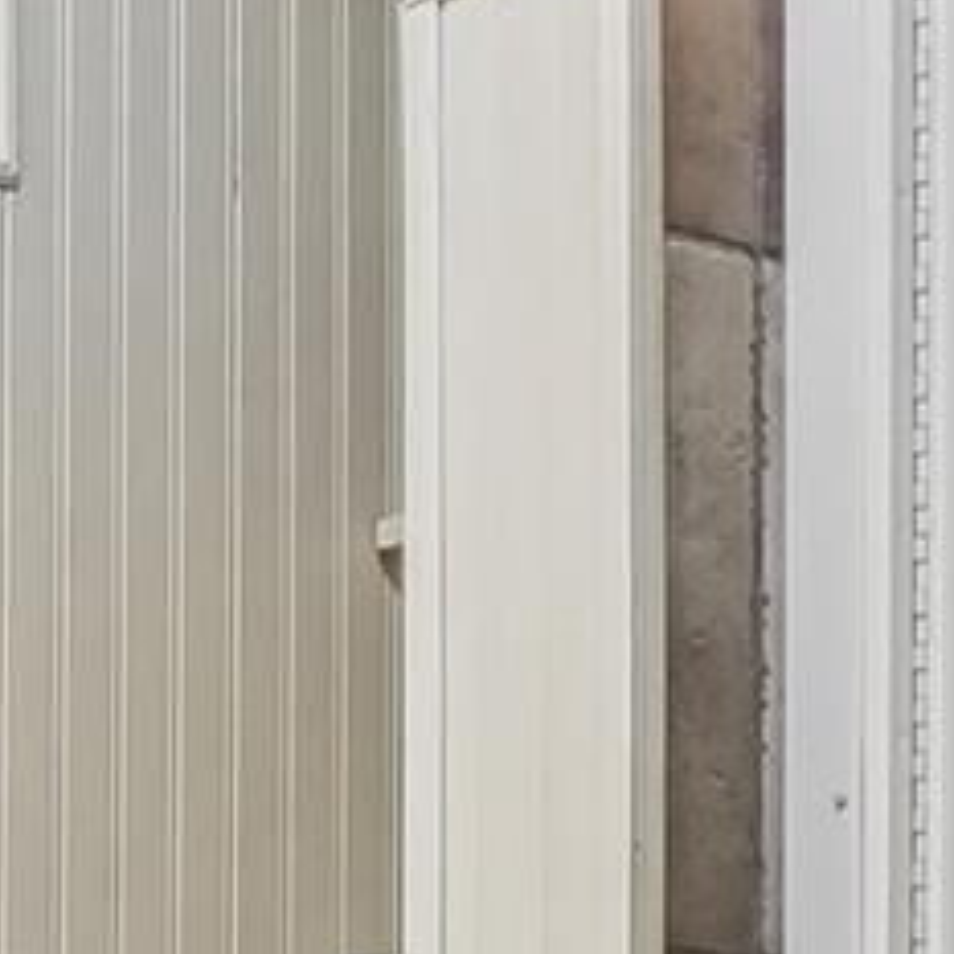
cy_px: 1347
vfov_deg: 15.5
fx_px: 3274
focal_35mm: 105
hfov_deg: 15.4
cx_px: -463
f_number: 8
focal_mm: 12
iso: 400
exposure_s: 1/3.33
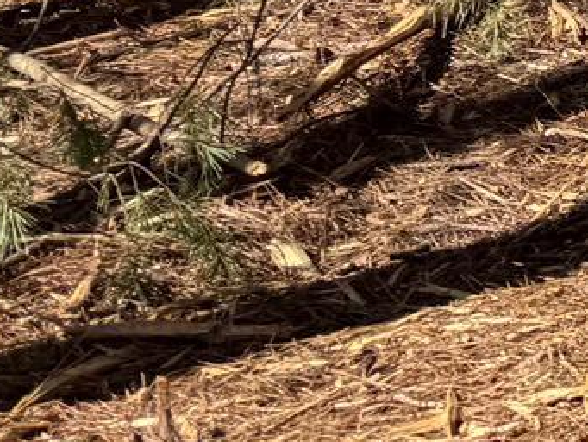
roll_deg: +1.2
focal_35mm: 144
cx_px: 1467
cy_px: -597
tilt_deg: -8.0
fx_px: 2447
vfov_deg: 9.3
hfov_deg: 11.2
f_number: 1.78
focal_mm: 6.76
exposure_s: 1/1727
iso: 80
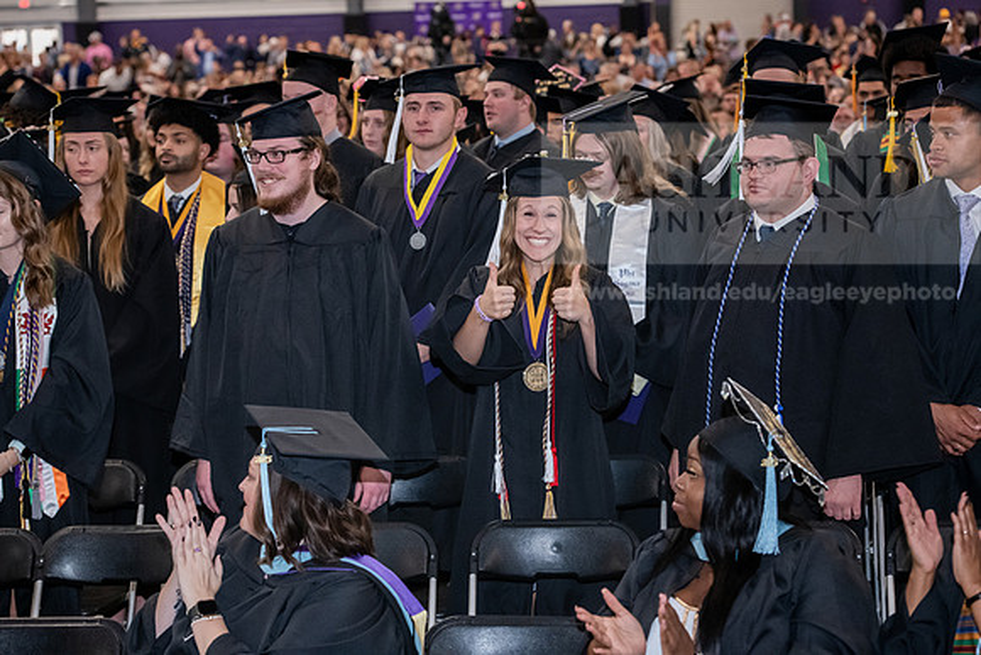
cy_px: 328
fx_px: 2453
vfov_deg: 15.2
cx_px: 490
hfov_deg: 22.6
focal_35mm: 90
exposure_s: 1/200
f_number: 5
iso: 4000
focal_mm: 90
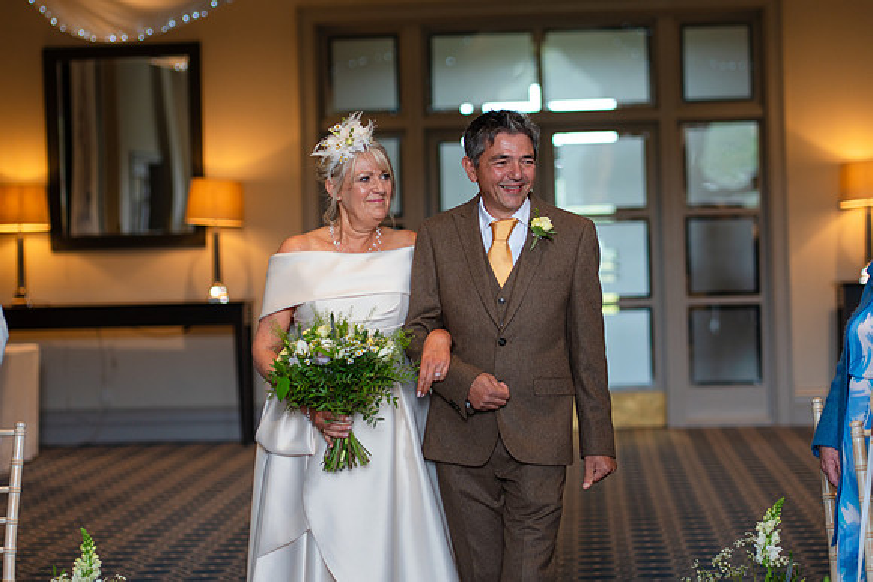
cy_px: 231
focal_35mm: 112
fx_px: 2713
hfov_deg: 18.3
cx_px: 377
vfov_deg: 12.3
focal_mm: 85
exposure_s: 1/250
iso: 200
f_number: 2.2
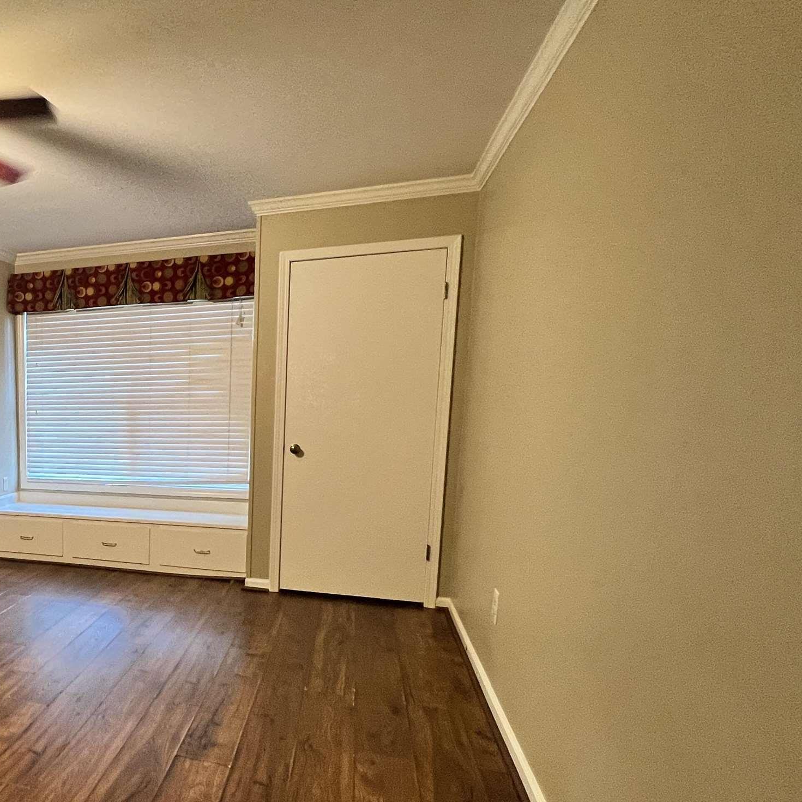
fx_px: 629
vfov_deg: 64.2
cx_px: 44
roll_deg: +0.9
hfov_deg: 54.3
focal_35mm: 24
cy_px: 497
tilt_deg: -8.1
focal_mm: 1.57
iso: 400
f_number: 1.8
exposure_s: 1/60
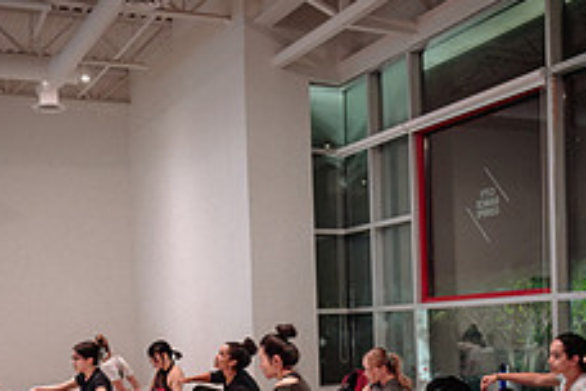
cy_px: 367
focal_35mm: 61
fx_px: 993
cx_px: 362
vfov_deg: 21.7
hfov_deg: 32.7
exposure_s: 1/160
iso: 1600
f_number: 2.8
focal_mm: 24
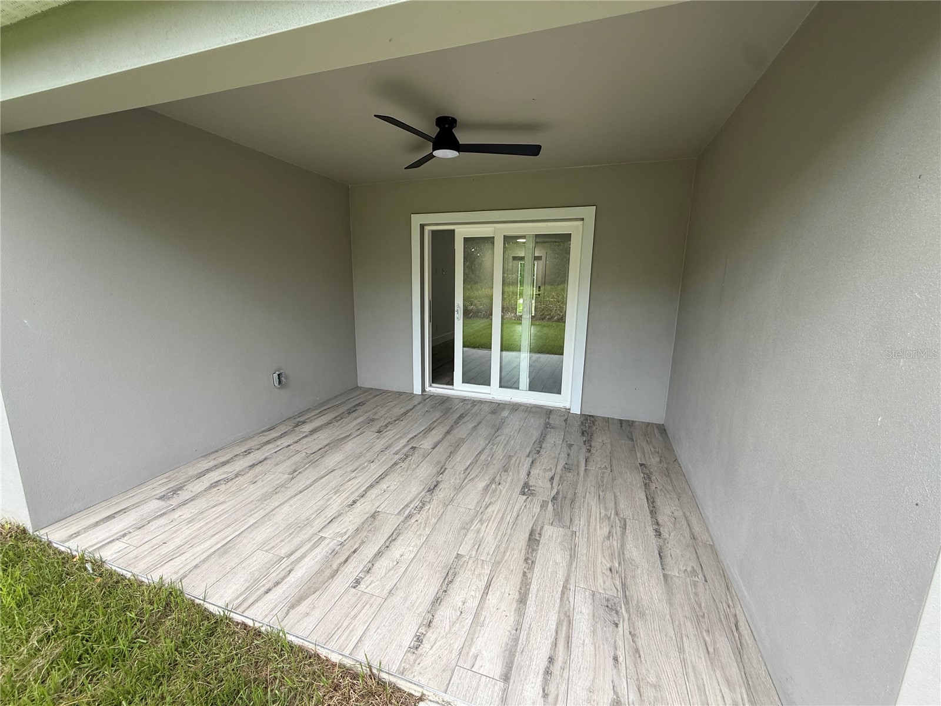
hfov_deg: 102.1
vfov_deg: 85.7
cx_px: 470
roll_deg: -1.4
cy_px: 353
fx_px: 381
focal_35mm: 14
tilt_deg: -10.7
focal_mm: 2.22
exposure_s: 1/99
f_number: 2.2
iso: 50
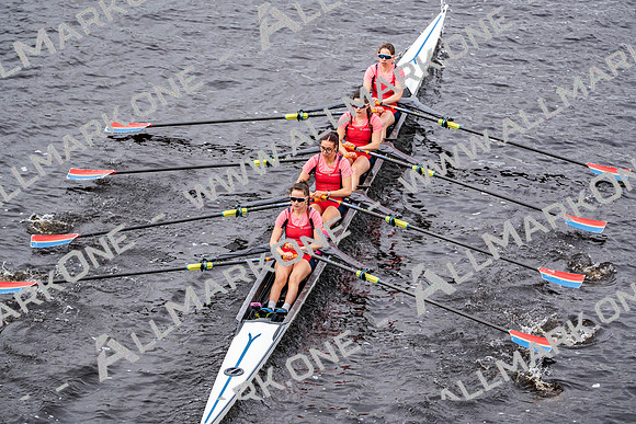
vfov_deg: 6.9
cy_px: 212
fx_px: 3534
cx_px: 318
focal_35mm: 200
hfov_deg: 10.3
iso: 320
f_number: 2.8
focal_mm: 200
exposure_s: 1/2000
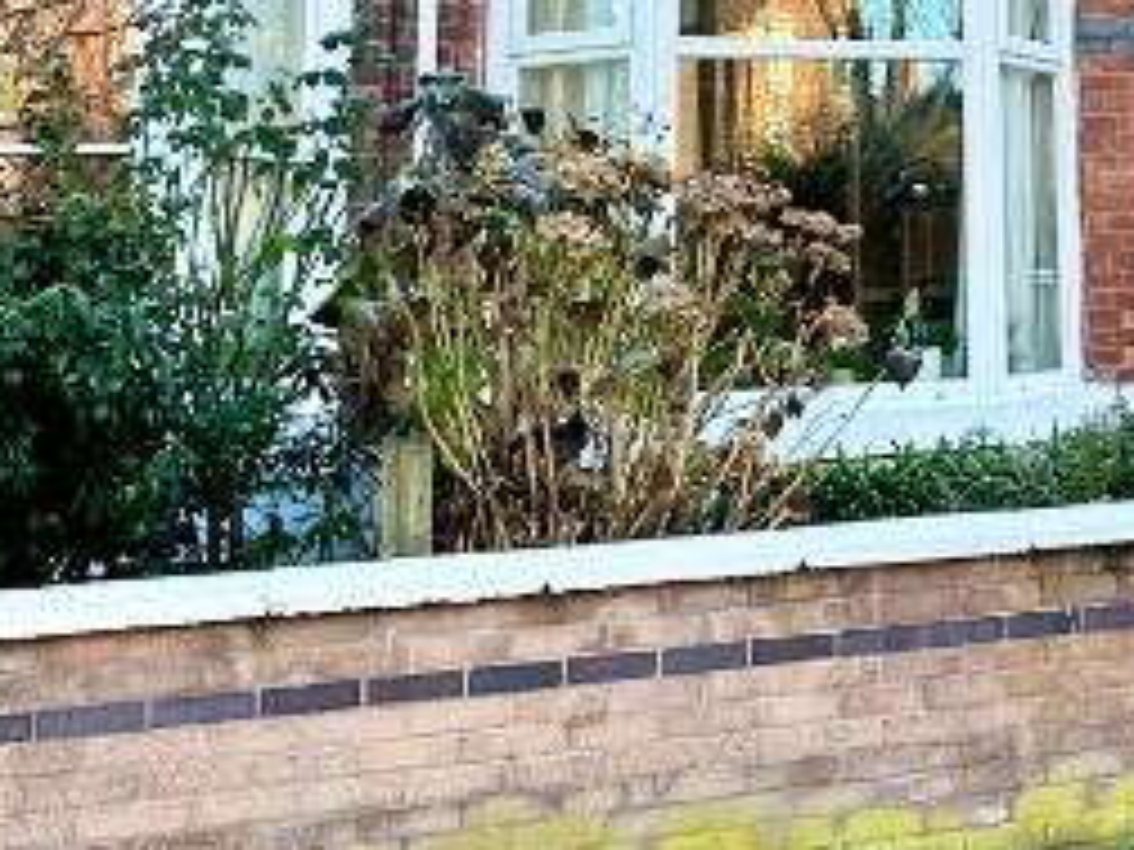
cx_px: 1116
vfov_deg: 24.3
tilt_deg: +10.2
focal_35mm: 57
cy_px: -36
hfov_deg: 31.4
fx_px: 1867
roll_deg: +1.6
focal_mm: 2.22
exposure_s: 1/188
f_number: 2.2
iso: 40
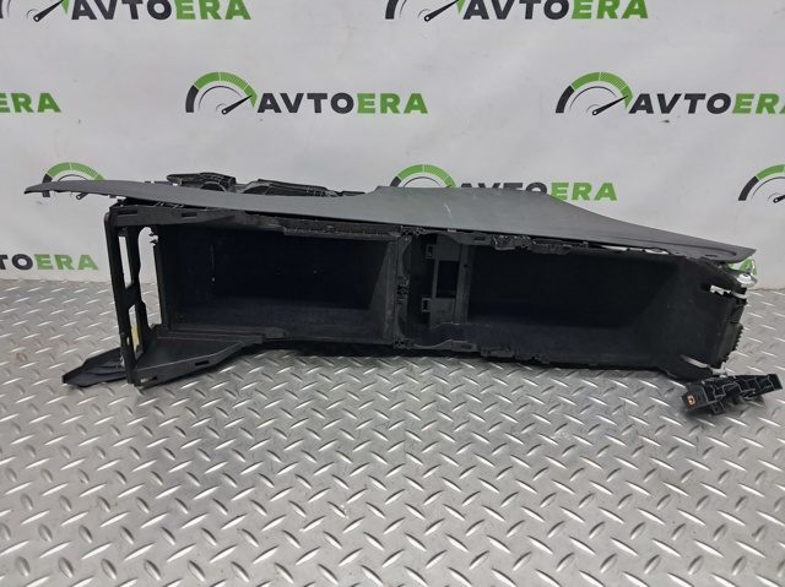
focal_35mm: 27
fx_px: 612
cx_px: 392
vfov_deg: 51.3
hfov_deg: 65.4
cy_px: 294
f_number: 1.8
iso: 200
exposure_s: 1/50
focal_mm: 4
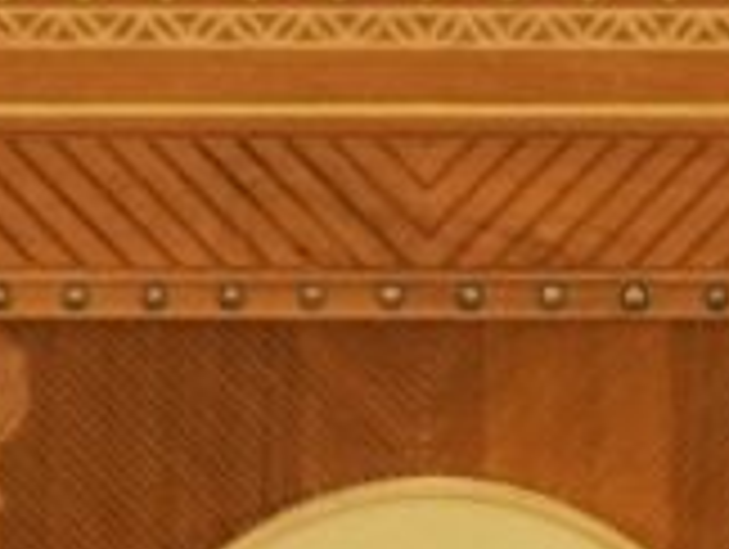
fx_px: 48003
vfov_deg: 0.7
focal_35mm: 2276
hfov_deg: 0.9
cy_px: -376
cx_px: -428
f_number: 4
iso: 2500
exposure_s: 1/400
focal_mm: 300
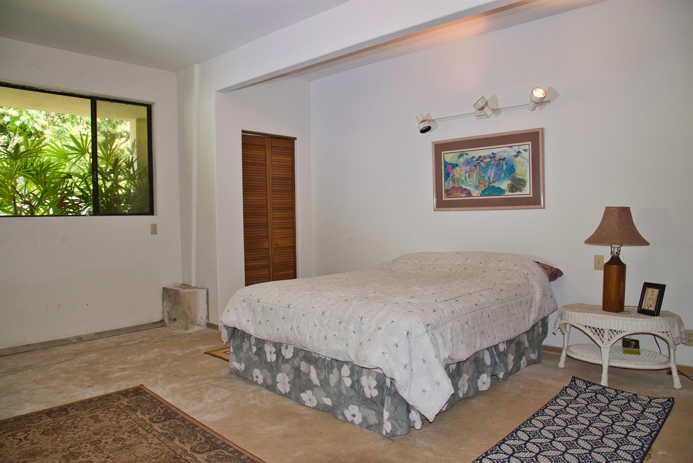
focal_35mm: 24
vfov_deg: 53.2
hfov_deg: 73.7
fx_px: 462
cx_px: 346
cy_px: 232
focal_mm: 24
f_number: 5.6
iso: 800
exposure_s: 1/160
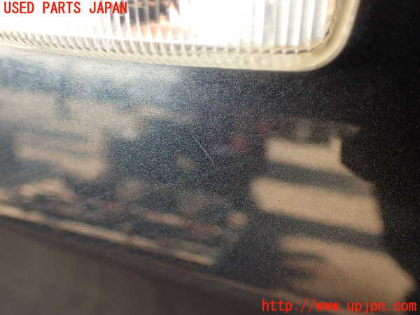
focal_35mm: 32
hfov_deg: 56.8
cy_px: 158
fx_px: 388
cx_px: 210
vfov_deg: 44.2
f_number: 2.4
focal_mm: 5.79
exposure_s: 1/60
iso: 100
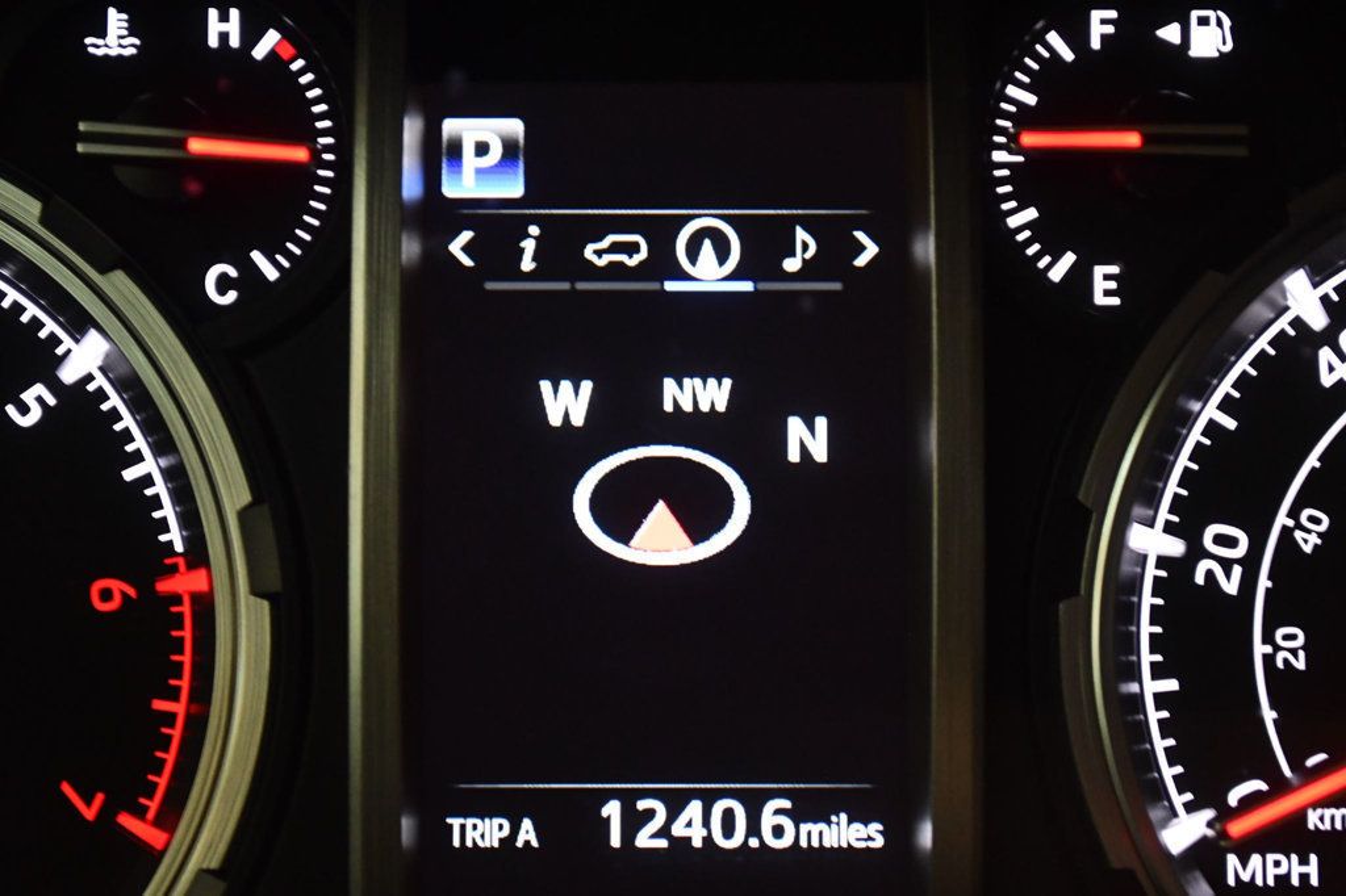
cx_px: 673
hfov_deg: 29.3
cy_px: 448
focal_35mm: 69
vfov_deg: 19.7
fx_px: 2579
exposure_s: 1/60
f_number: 5.3
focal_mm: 46
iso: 3200
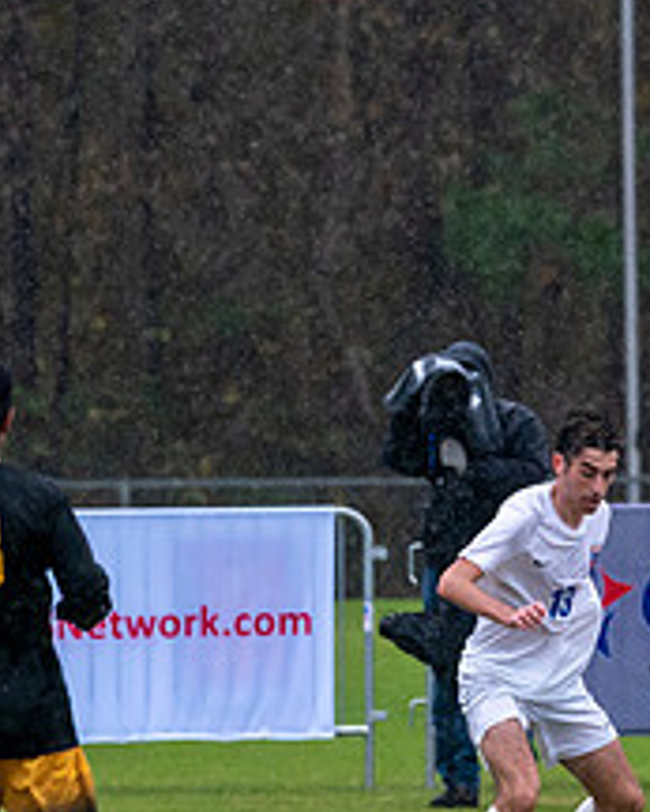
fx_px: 21555
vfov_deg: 2.2
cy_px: 700
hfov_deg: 1.7
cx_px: 603
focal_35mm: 897
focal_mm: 244
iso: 3200
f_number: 5.6
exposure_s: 1/1000
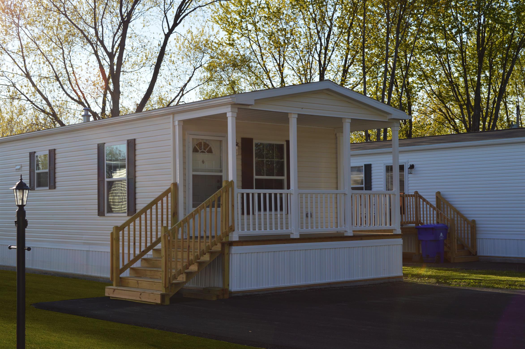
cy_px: 174
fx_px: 787
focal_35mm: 54
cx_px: 262
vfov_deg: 25.0
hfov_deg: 36.9
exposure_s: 1/200
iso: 100
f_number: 7.1
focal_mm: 36
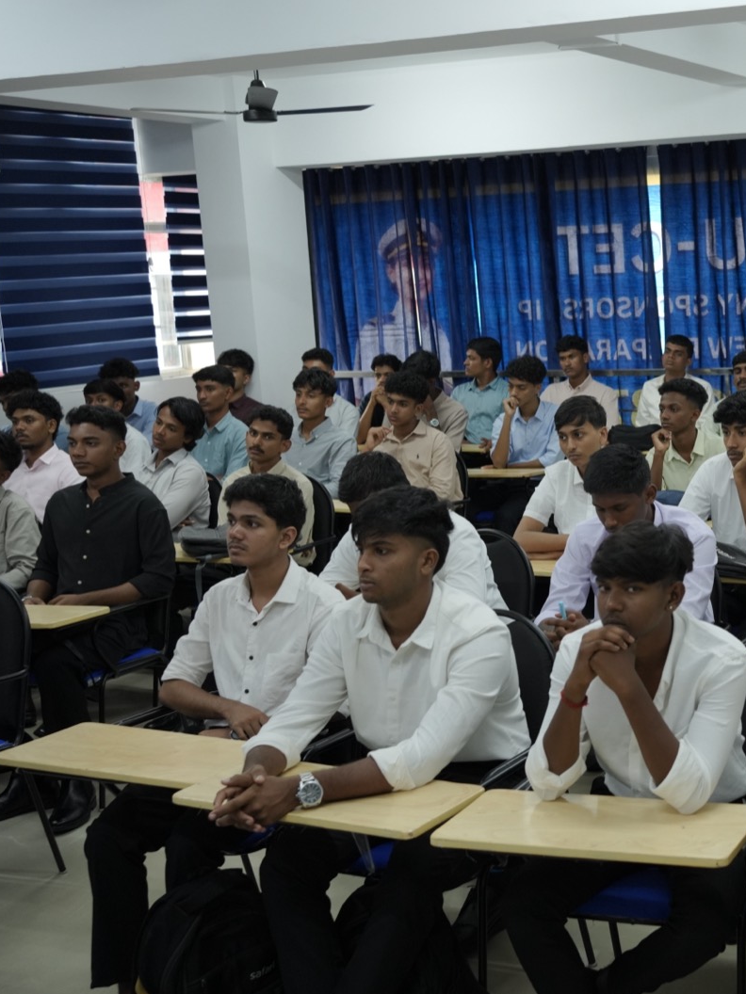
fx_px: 1465
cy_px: 501
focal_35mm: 51
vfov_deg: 37.5
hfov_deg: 27.2
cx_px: 713
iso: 1600
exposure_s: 1/125
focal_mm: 35
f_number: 4
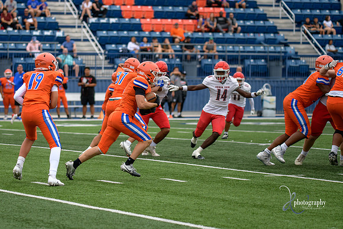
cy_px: 114
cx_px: 96
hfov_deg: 11.9
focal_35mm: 173
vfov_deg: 7.9
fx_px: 1647
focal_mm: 120
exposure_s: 1/1250
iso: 220
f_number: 2.8
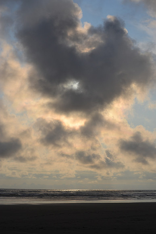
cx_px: 78
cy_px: 117
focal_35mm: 82
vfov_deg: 24.6
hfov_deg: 16.6
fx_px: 536
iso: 100
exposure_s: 1/500
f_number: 11
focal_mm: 55
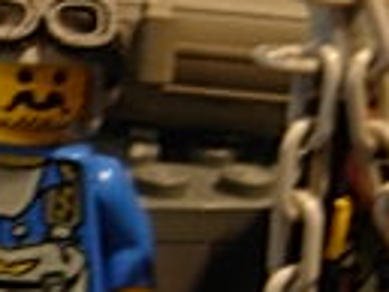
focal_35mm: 178
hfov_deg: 10.4
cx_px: -326
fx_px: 2002
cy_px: 154
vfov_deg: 8.4
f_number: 2.7
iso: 102
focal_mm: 7.5
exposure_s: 1/4
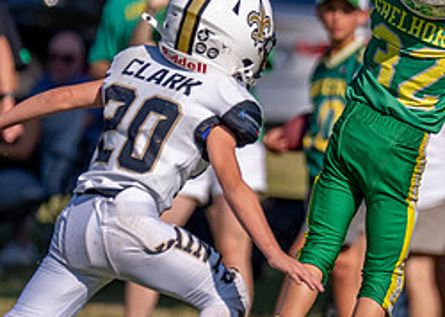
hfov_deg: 2.3
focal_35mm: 873
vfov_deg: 1.6
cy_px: 142
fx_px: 11021
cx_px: 371
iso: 250
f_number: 2.8
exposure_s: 1/6400
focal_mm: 200
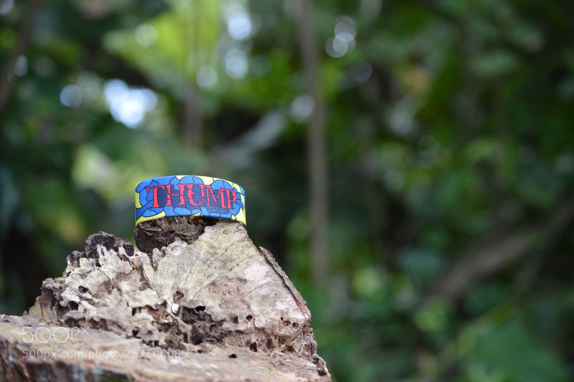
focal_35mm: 82
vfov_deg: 16.5
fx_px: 1314
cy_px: 191
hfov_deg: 24.6
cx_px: 287
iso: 1600
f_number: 4
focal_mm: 55
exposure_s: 1/1000
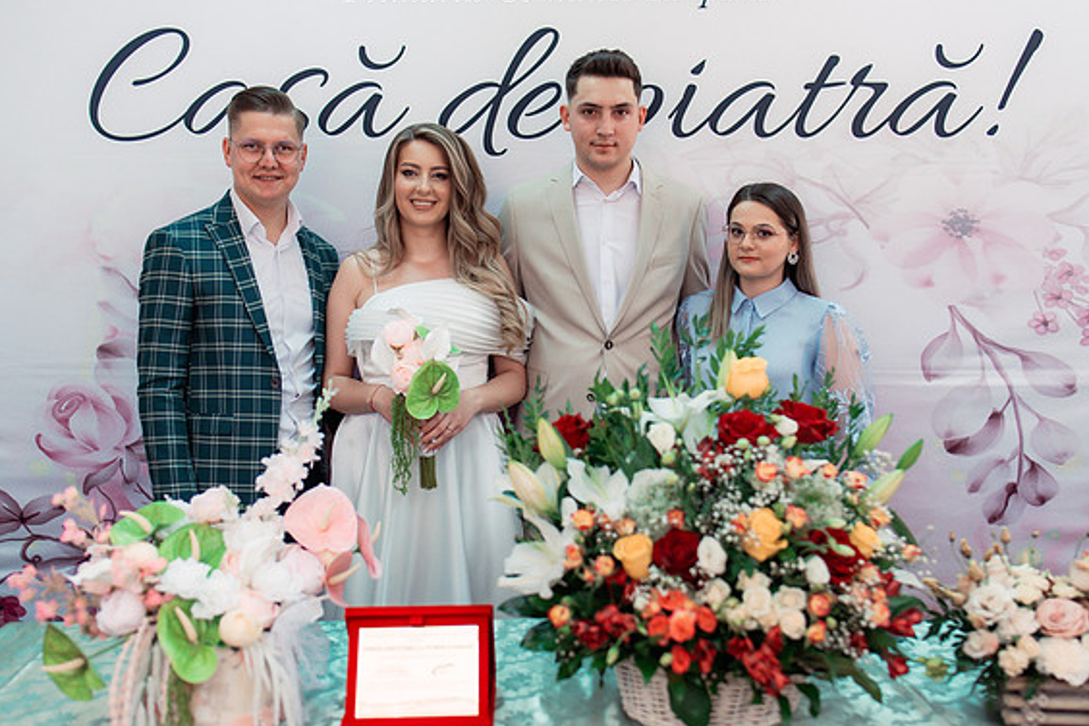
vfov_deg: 36.9
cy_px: 362
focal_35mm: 36
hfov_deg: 53.1
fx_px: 1089
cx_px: 552
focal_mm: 35
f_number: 2.8
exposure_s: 1/250
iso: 800
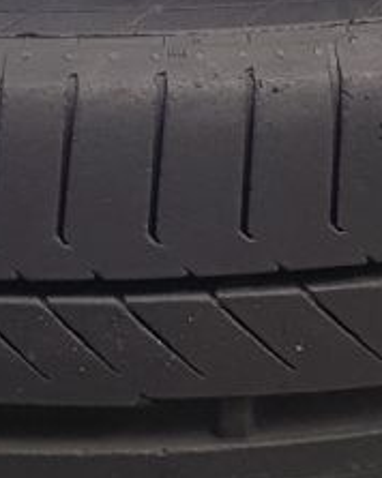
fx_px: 2094
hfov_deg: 10.4
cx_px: 93
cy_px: -474
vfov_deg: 11.7
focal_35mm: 148
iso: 125
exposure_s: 1/50
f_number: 2.4
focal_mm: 4.3
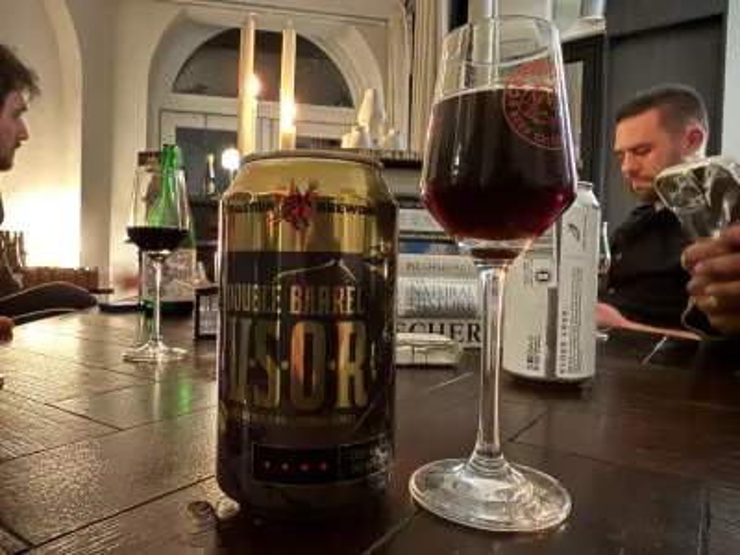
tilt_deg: -0.9
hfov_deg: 71.6
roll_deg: -2.0
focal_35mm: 24
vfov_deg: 56.8
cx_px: 370
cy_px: 278
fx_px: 513
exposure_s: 1/8
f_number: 2.2
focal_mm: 2.22
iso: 1250
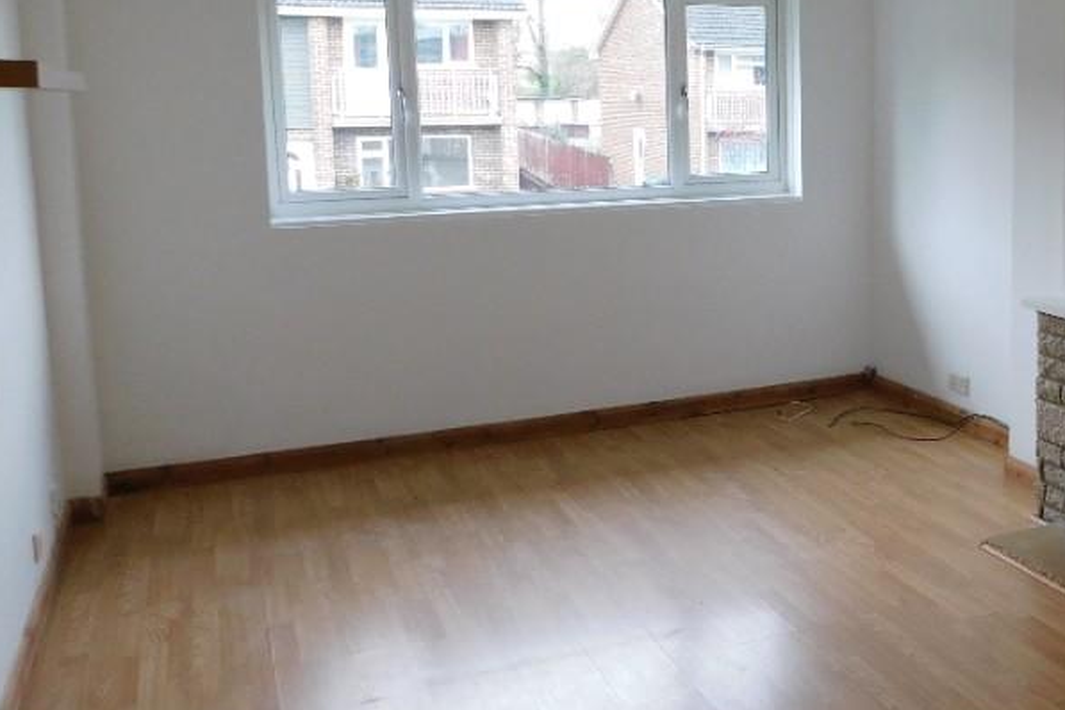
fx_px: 1213
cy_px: 271
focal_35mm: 41
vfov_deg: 32.5
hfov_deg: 44.7
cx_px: 874
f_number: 3
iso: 220
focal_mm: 4
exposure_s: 1/30
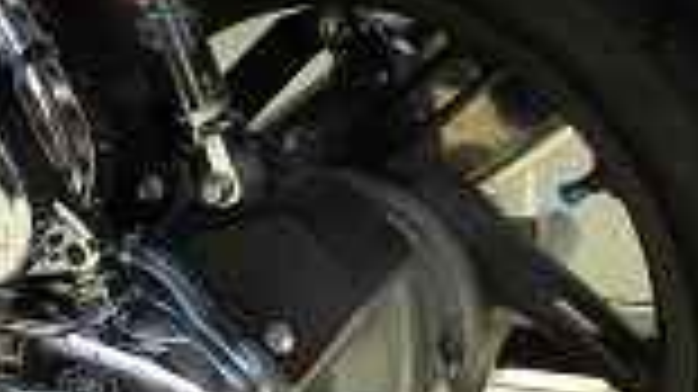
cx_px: 27
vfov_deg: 13.6
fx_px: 1628
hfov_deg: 23.4
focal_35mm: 88
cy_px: 36
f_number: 5
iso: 64
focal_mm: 4.6
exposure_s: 1/244
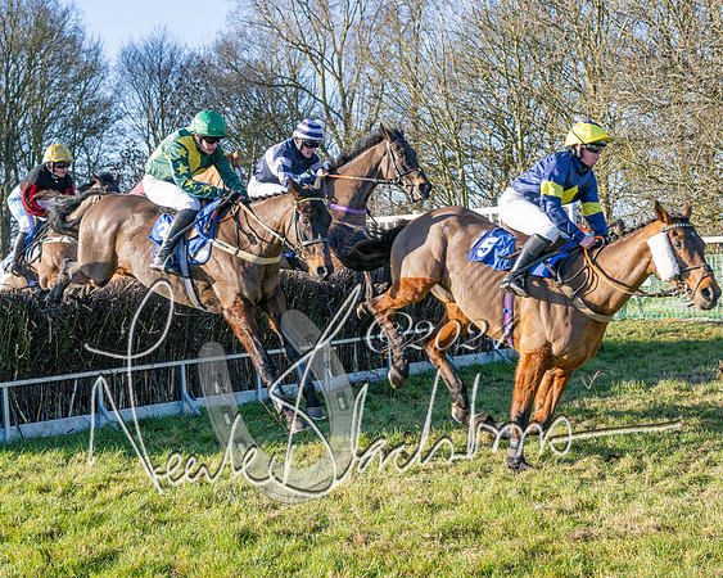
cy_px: 289
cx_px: 357
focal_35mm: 62
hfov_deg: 30.7
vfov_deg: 24.8
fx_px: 1316
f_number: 5
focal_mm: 35
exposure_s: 1/1250
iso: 400
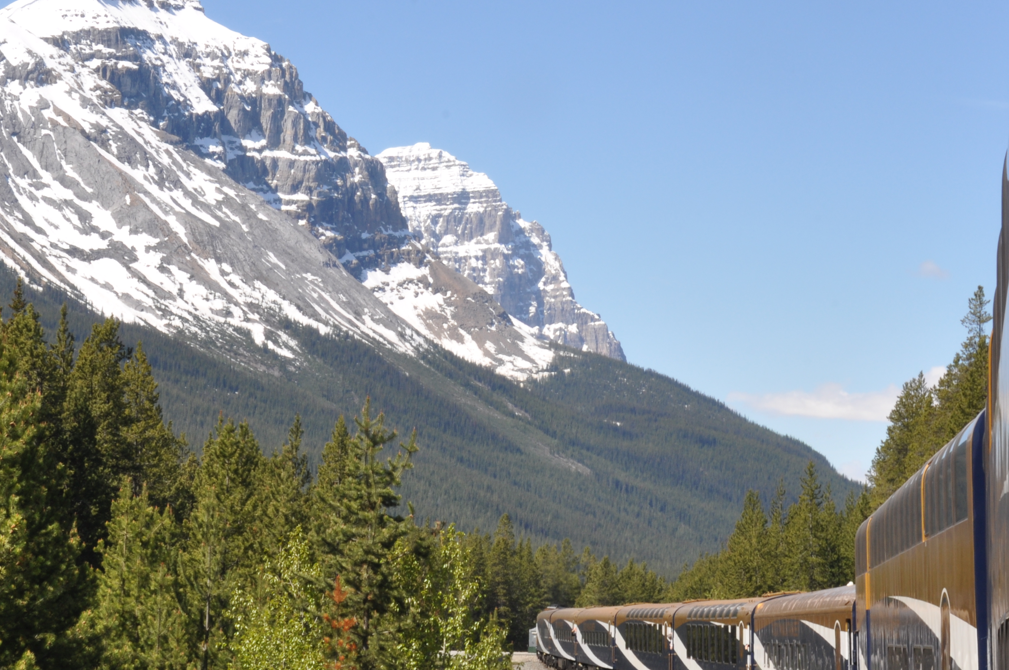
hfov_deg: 22.2
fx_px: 2575
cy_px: 300
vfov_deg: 14.8
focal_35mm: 92
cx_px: 431
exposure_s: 1/40
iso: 200
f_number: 25
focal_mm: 40
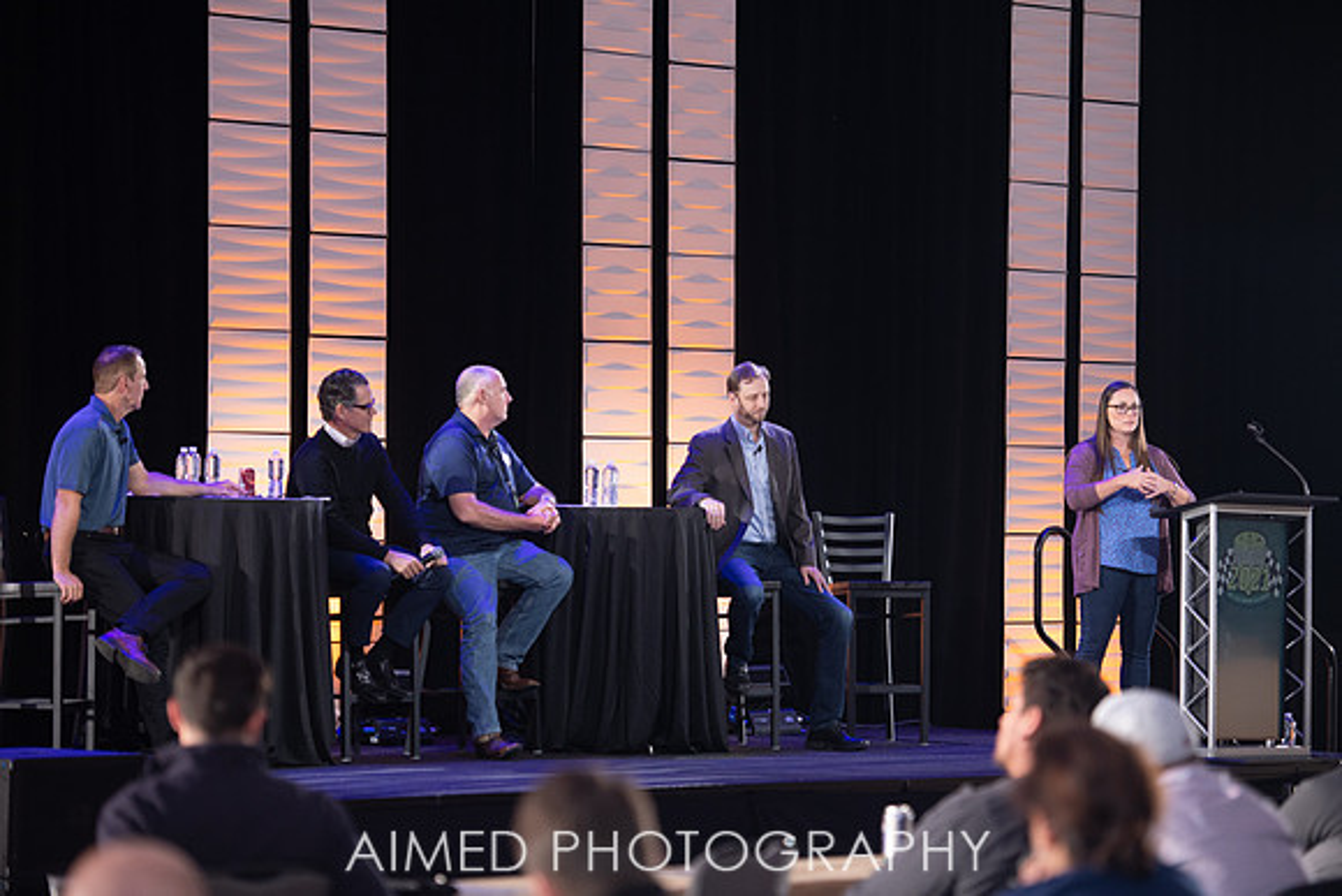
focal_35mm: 126
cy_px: 448
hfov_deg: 16.3
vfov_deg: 10.9
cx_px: 683
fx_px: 4694
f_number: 3.2
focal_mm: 122
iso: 500
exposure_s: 1/250
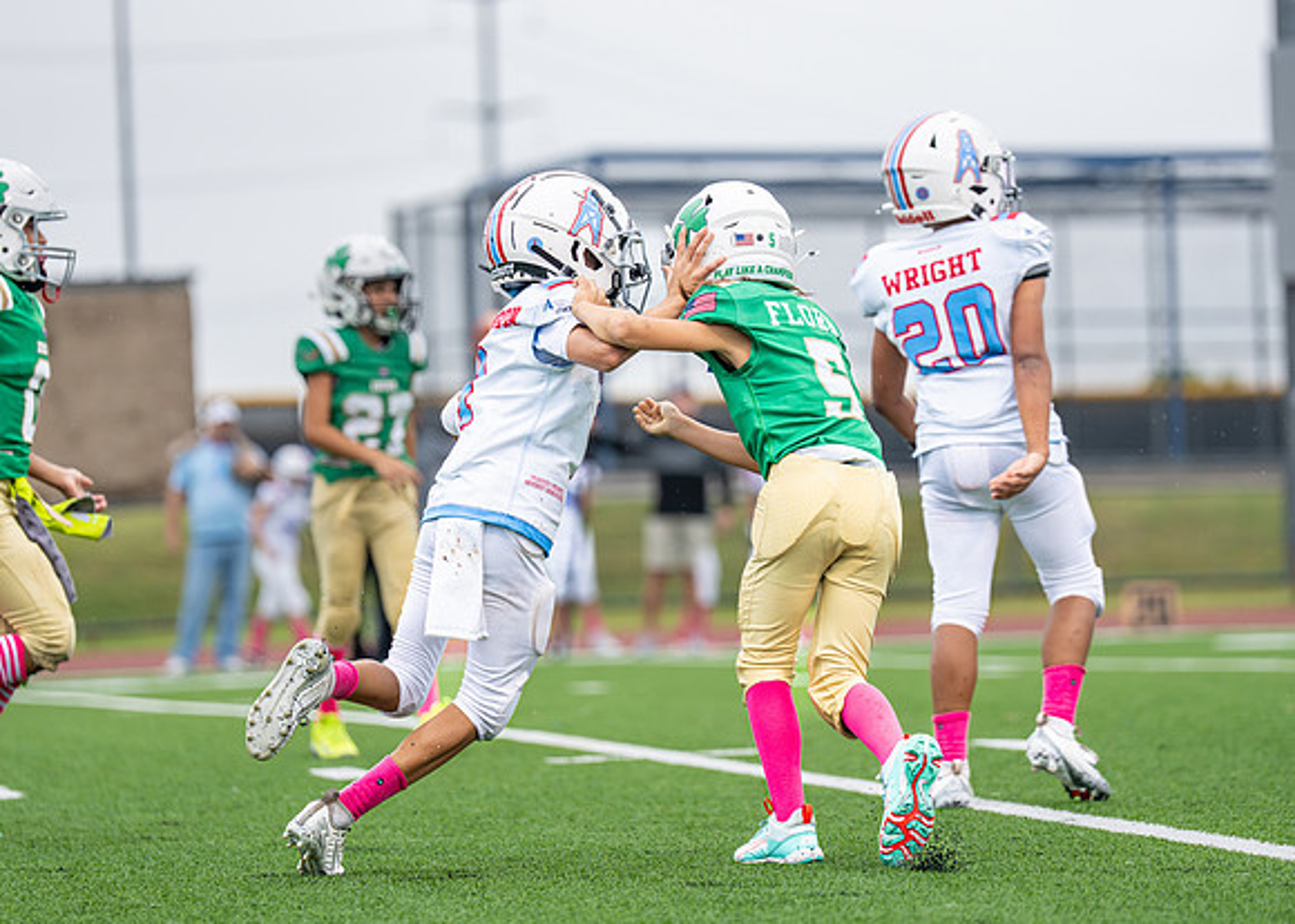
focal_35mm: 204
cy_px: 375
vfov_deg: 7.0
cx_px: 693
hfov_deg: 9.9
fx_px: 7509
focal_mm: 159
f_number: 2.8
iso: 500
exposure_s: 1/1000
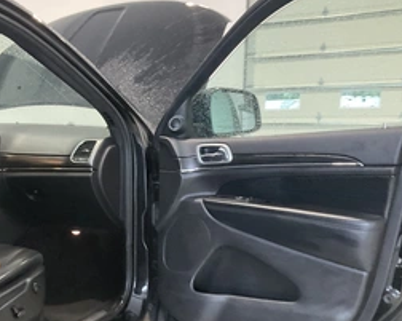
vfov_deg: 33.1
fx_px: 535
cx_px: 115
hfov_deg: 40.4
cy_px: 211
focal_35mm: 45
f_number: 1.8
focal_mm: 3
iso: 125
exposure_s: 1/60
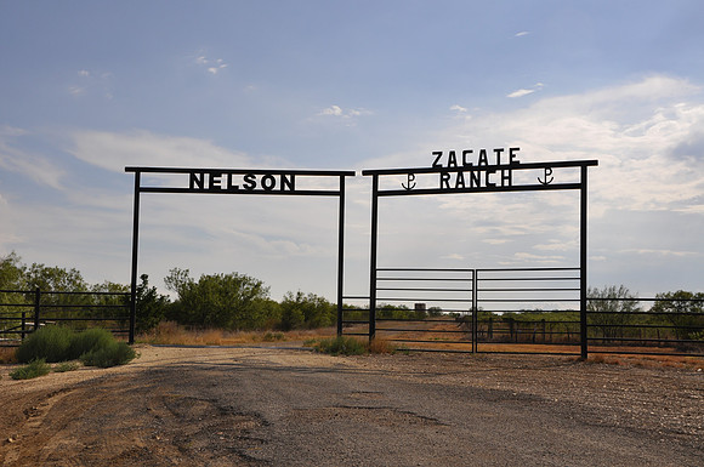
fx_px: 1025
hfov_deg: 37.9
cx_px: 352
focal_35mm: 52
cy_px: 234
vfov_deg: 25.7
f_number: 10
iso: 200
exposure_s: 1/400
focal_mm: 35
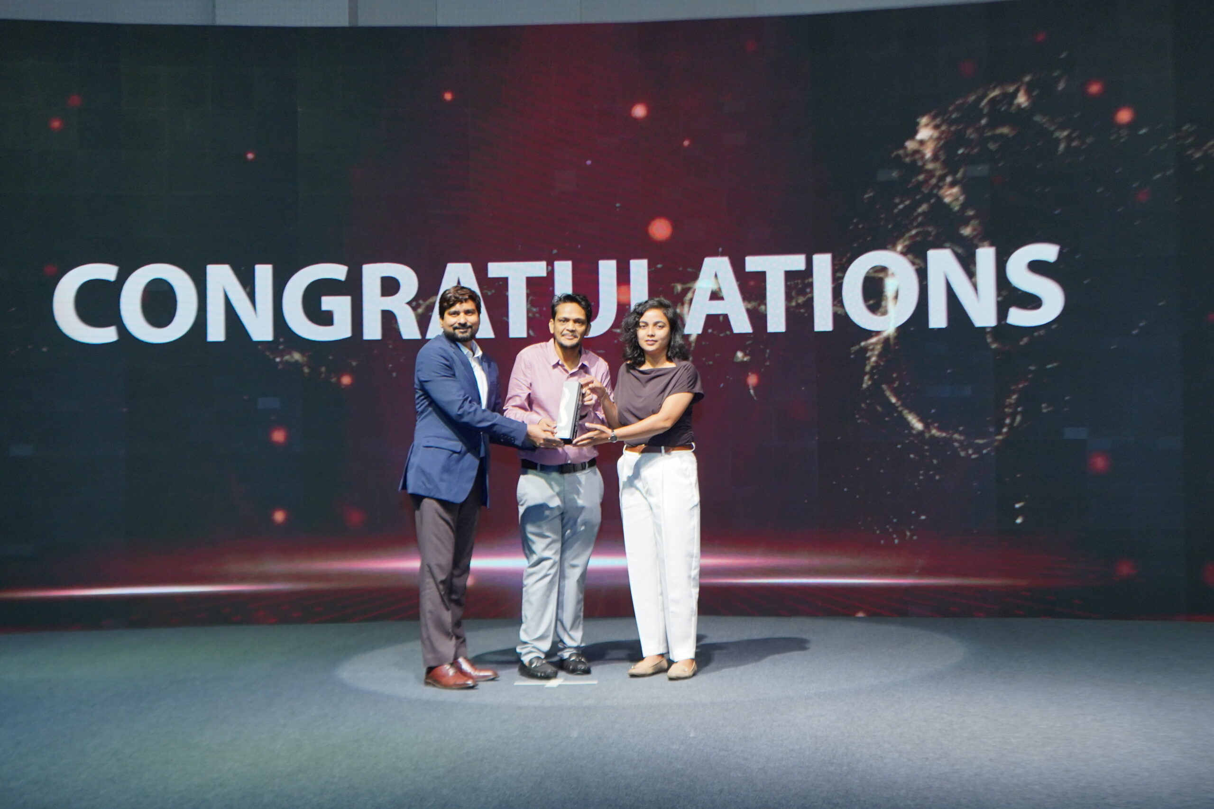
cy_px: 404
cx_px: 607
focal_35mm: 48
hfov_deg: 41.1
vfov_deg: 28.1
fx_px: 1619
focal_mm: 32
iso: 800
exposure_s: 1/125
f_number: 4.5
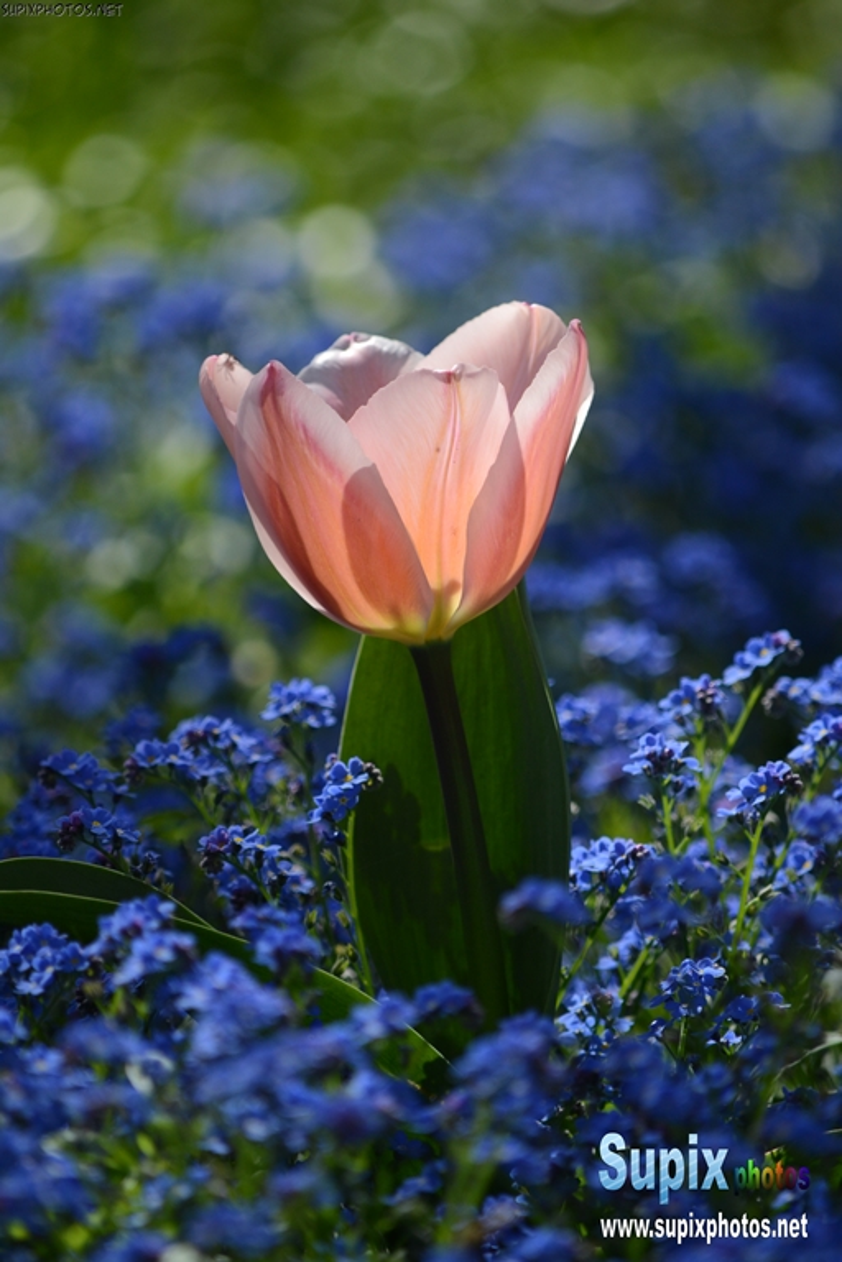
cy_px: 631
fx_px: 15786
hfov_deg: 3.1
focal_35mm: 450
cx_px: 421
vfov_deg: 4.6
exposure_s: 1/800
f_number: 5.6
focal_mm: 300
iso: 200
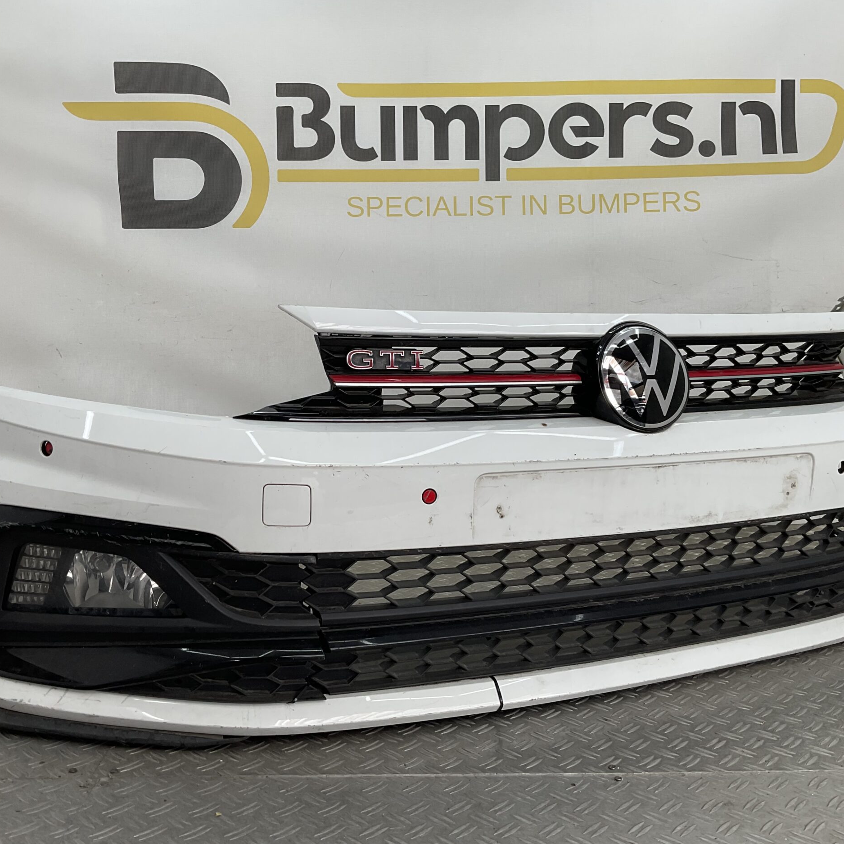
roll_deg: +1.0
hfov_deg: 47.2
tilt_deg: -6.8
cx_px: 405
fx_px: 965
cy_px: 417
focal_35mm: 35
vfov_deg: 47.2
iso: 16
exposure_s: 1/210
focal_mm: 3
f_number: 1.8
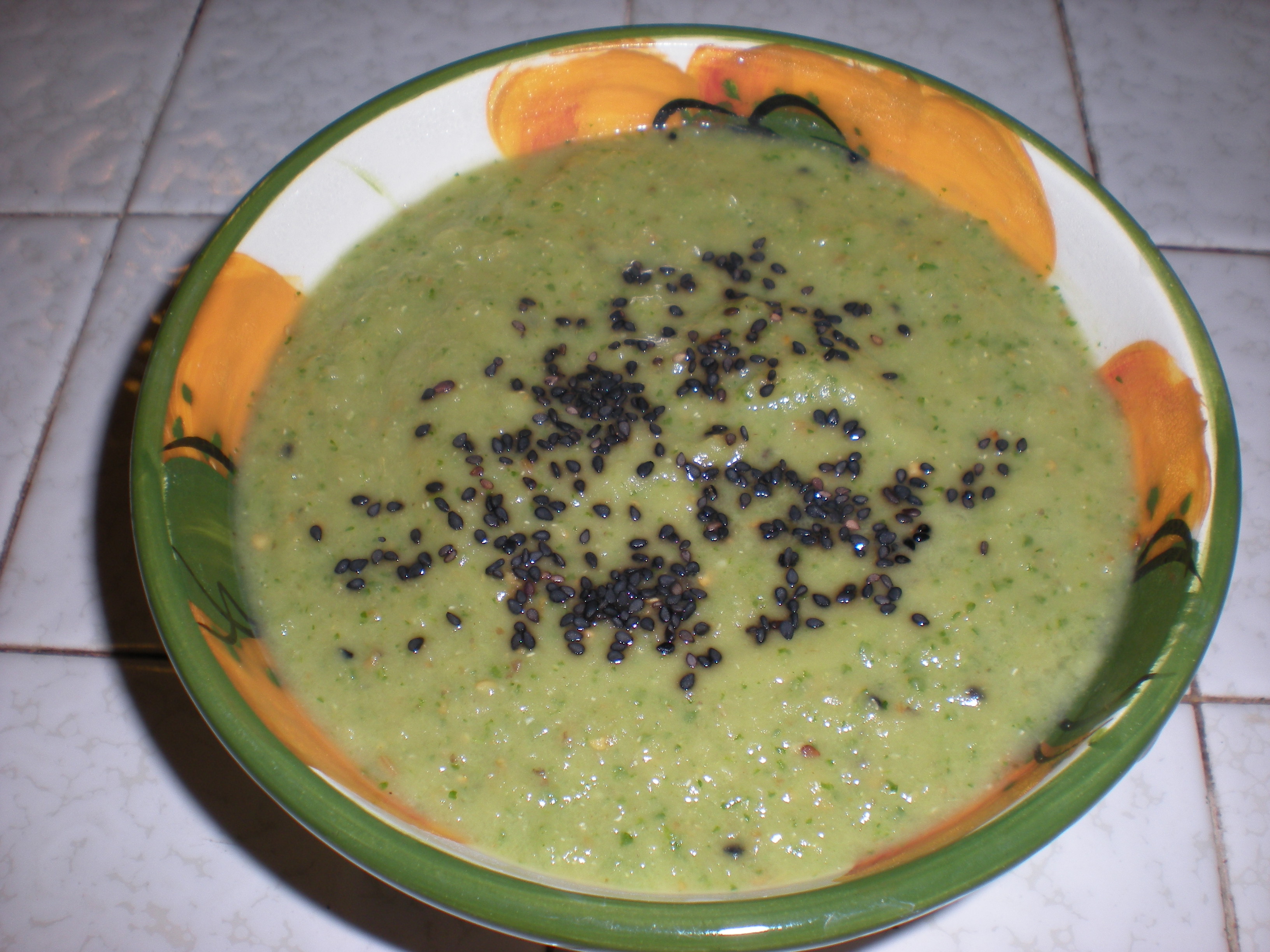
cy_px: 476
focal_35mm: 38
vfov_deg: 37.7
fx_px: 1394
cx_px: 635
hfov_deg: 49.0
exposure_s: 1/60
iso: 64
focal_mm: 6.3
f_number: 4.6
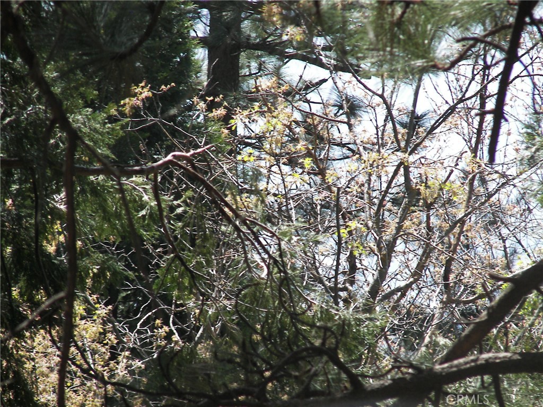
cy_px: 204
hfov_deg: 5.6
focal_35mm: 352
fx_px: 5522
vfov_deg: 4.2
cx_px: 272
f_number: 3.6
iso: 50
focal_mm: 58.5
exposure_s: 1/250
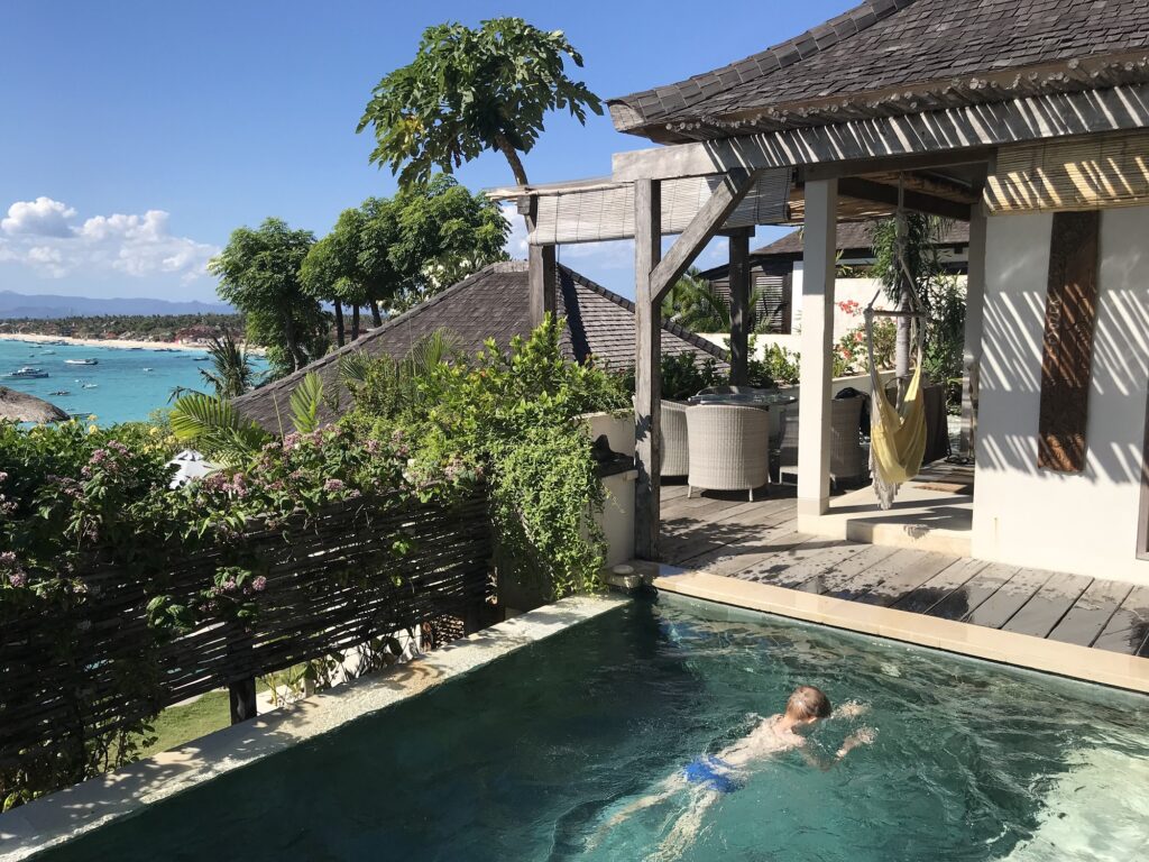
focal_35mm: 28
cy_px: 431
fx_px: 929
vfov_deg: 49.7
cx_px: 574
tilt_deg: -8.2
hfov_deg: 63.4
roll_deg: +0.7
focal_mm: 3.99
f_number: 1.8
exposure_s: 1/2519
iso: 20
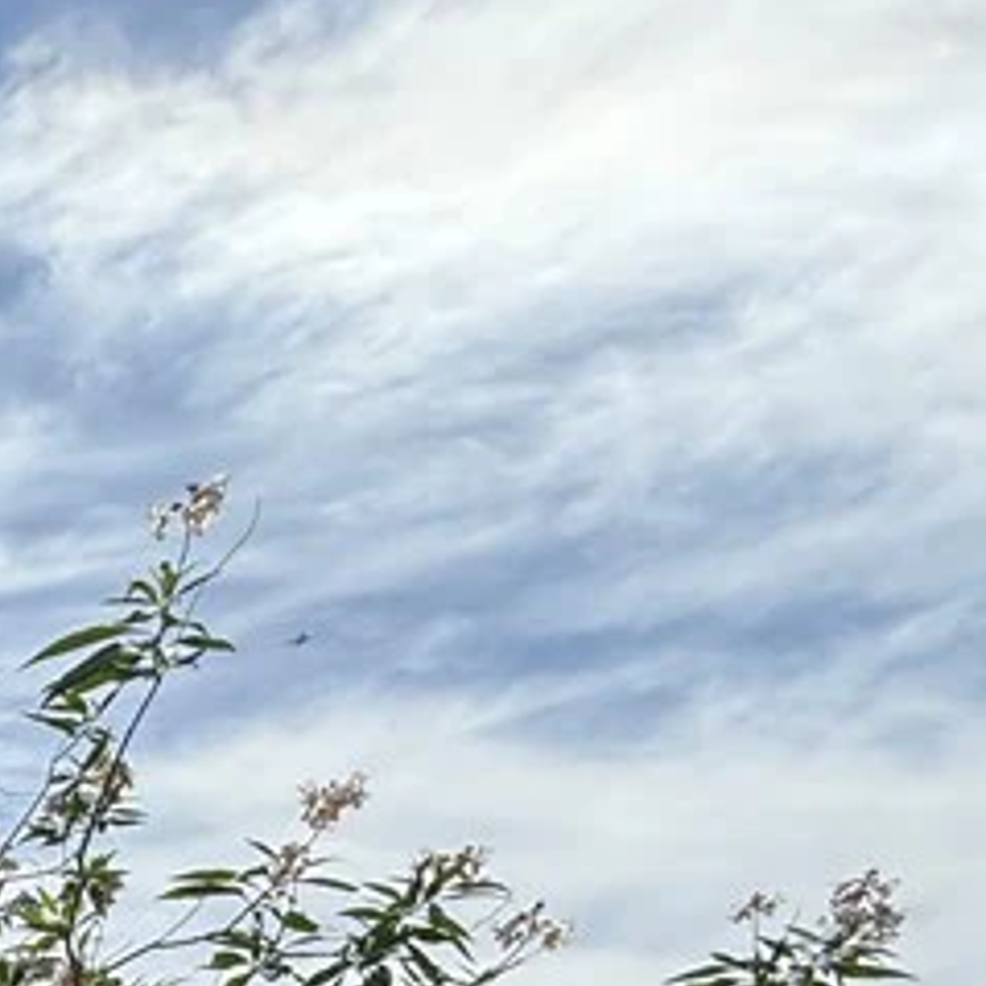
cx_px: -759
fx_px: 1708
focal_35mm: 53
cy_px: 1411
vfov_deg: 25.6
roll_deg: +1.2
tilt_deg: +1.8
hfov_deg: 21.7
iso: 50
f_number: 2.2
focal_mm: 2.22
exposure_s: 1/2165
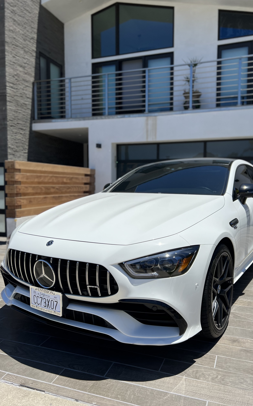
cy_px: 202
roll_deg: -0.6
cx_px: 143
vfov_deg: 66.5
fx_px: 309
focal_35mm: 28
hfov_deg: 44.4
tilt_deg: -4.4
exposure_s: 1/6993
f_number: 1.5
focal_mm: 5.7
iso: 50
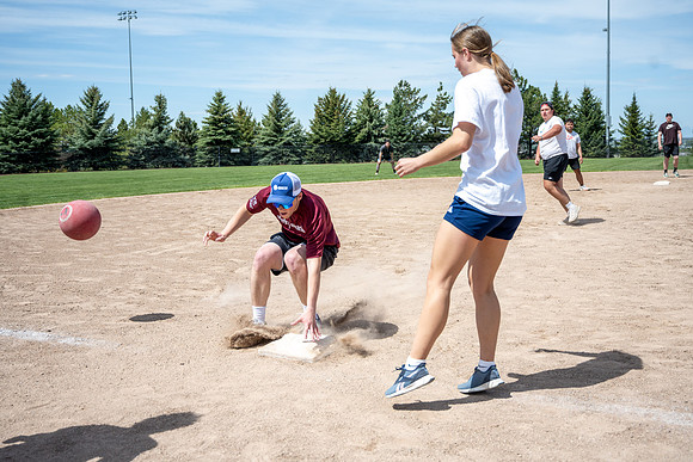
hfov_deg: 45.8
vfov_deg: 31.5
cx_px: 359
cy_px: 224
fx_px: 821
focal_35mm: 43
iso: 100
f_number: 4
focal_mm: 41
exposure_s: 1/2000
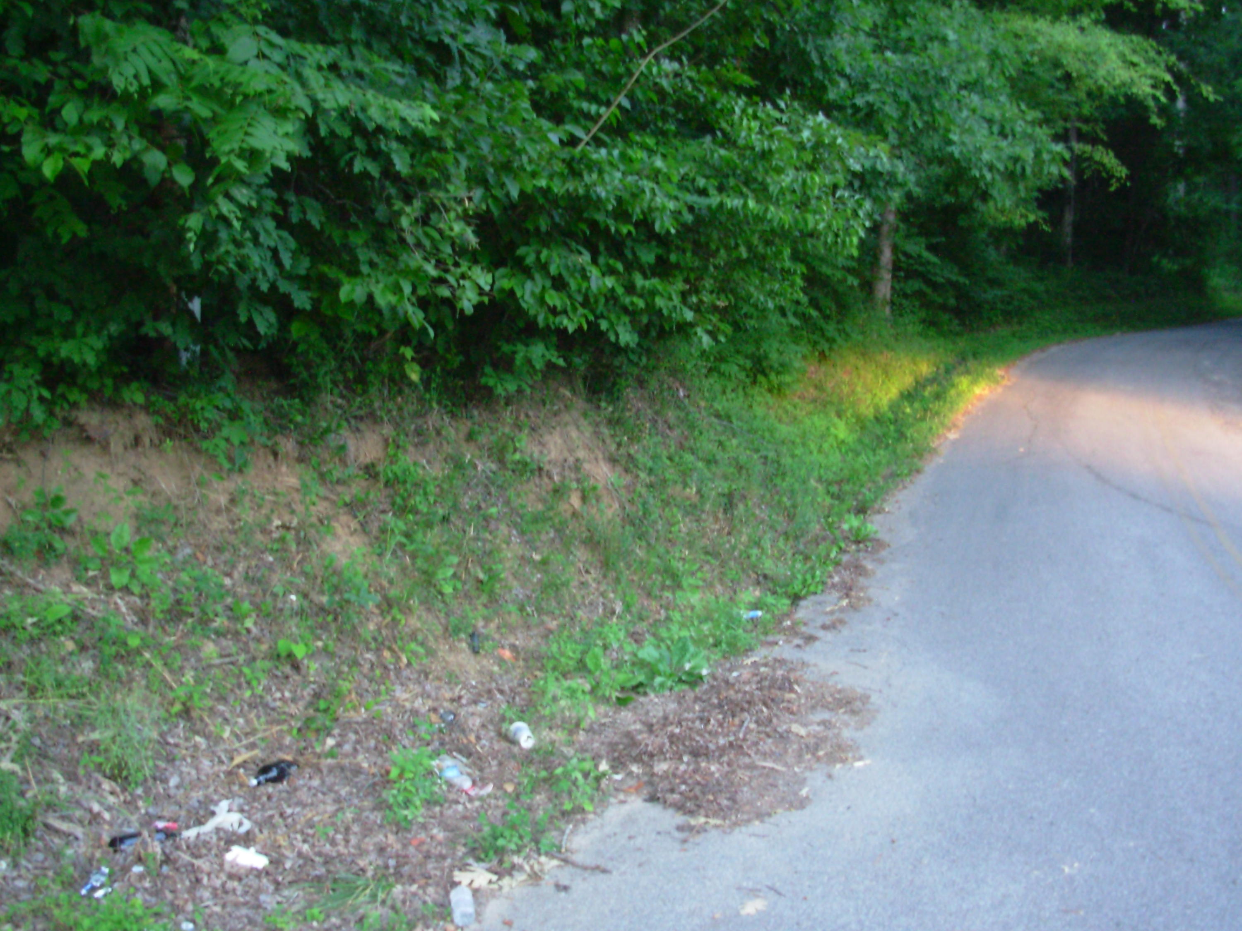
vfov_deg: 37.7
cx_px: 621
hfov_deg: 49.0
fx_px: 1363
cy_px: 466
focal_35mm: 38
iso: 159
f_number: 2.9
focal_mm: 6.3
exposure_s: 1/2.8
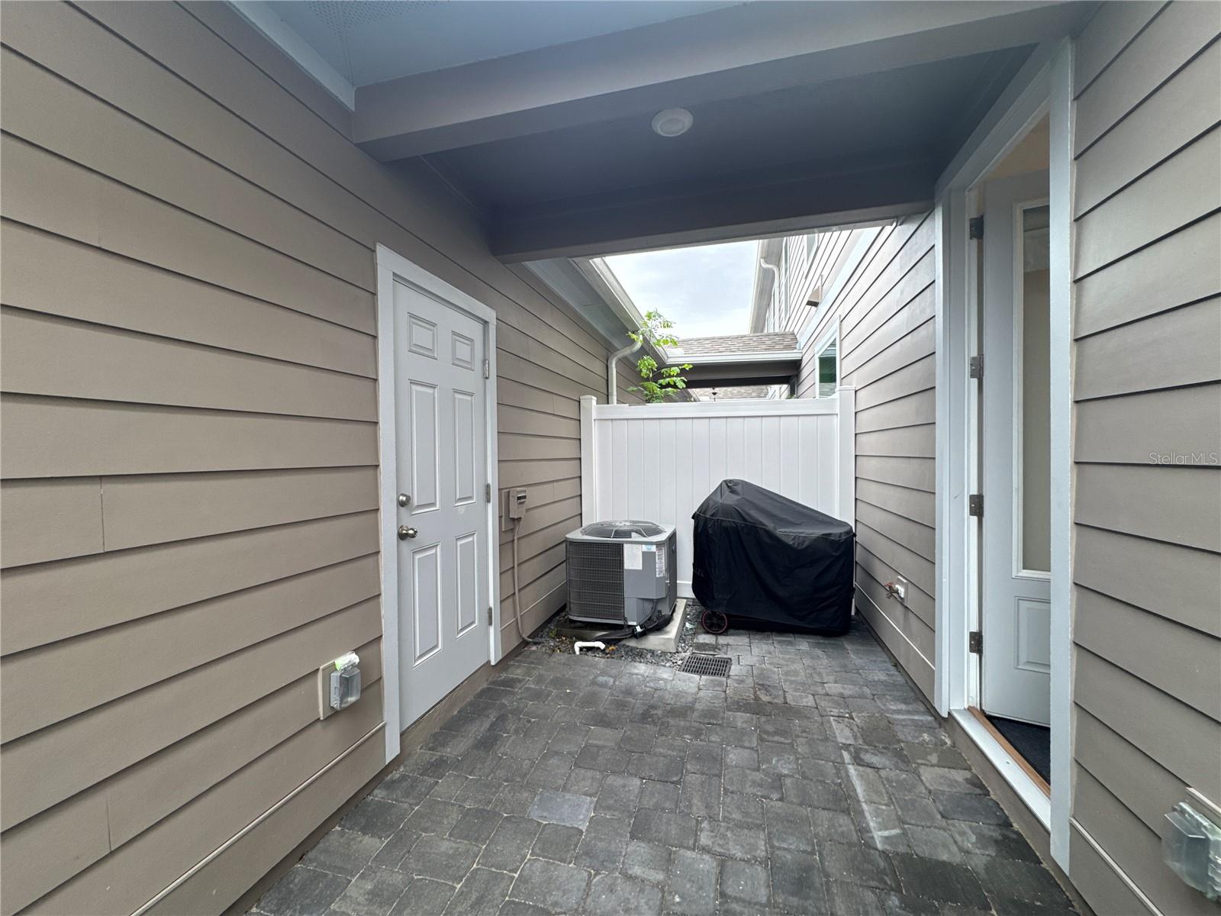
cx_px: 610
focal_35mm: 14
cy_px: 458
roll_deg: +0.9
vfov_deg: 85.7
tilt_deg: +0.7
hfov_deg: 102.1
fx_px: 494
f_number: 2.2
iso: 40
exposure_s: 1/166
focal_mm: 2.22
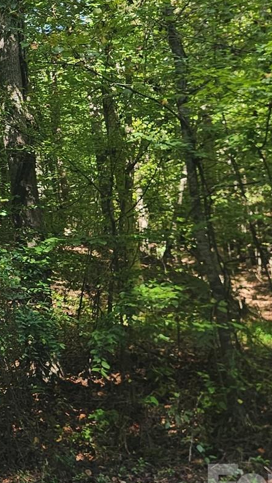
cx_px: -224
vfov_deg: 31.7
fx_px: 834
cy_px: 114
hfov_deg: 15.7
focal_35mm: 65
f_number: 1.8
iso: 25
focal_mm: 5.4
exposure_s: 1/120
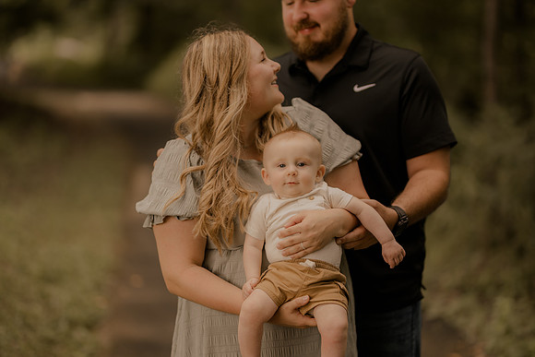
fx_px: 1263
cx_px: 268
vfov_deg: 16.1
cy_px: 178
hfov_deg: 23.9
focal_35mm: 85
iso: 160
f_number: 1.4
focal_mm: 85
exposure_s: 1/1250
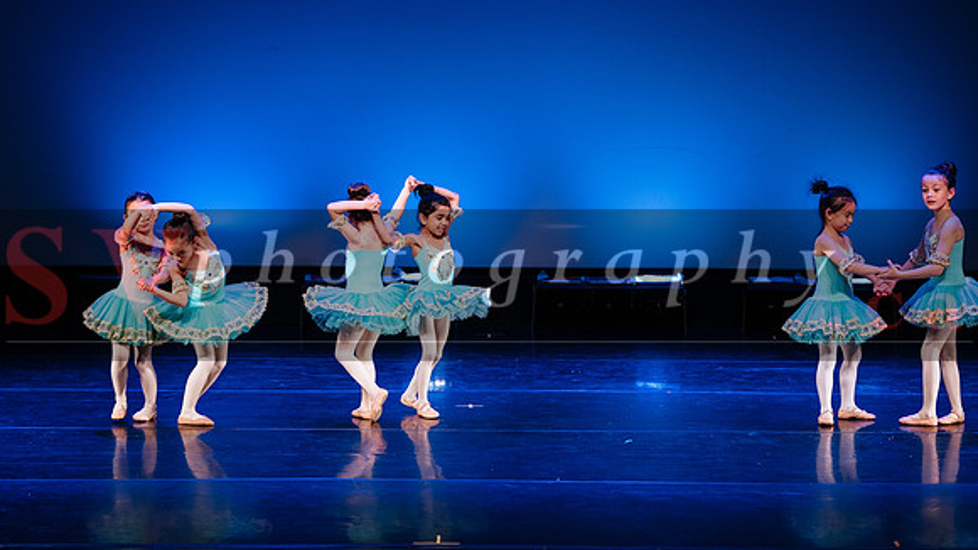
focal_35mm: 124
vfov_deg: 9.8
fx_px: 3218
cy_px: 181
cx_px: 408
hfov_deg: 17.3
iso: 1250
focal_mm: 100
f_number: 2.8
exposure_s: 1/500
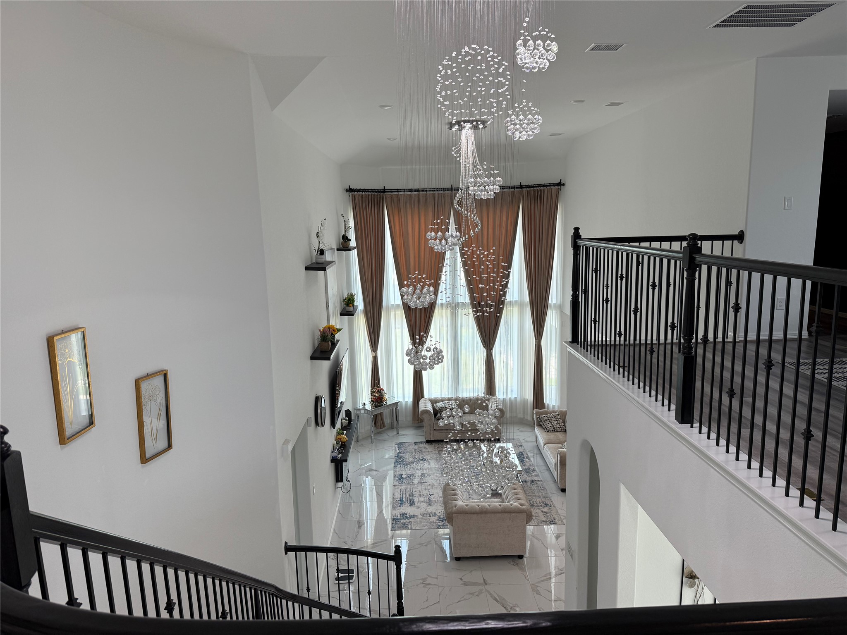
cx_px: 424
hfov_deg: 71.6
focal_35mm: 24
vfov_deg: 56.8
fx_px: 587
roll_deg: +1.0
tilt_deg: -9.5
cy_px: 318
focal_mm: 6.76
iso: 100
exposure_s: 1/204
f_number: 1.78
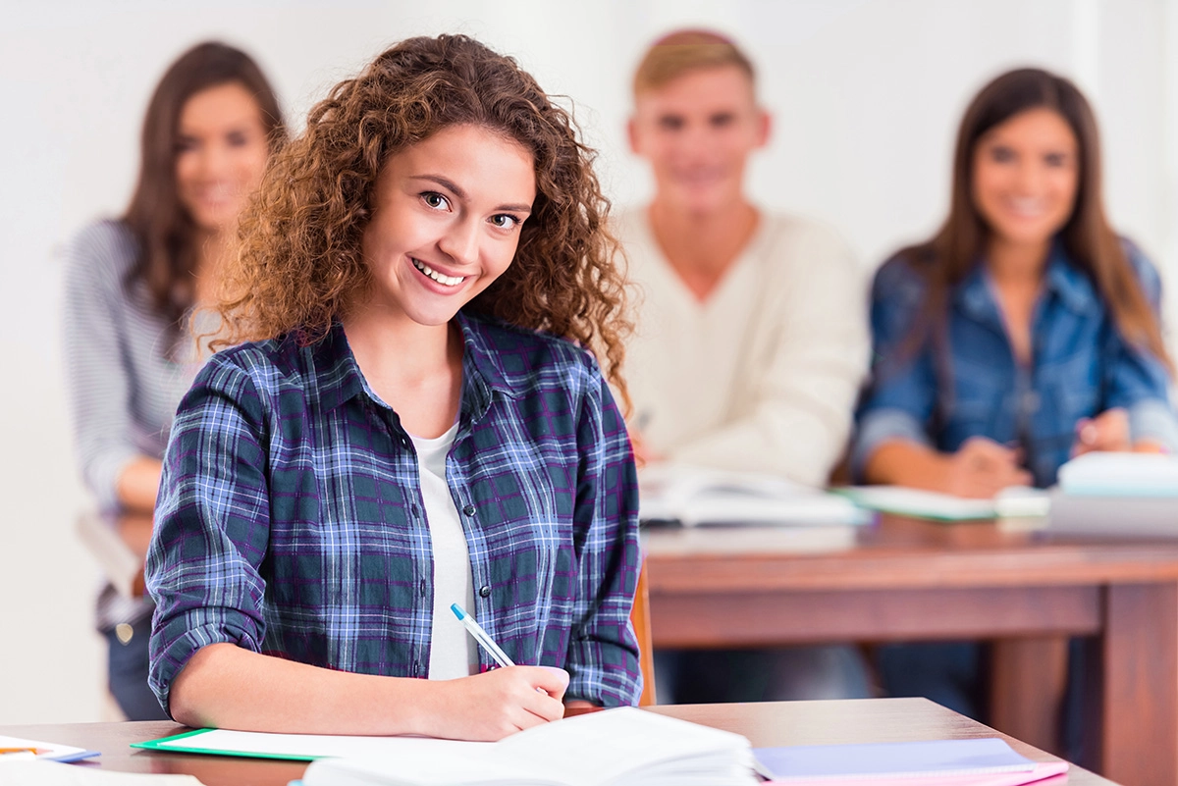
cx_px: 589
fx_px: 5073
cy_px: 393
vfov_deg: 8.9
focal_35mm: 155
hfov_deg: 13.2
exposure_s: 1/250
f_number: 2.8
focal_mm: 155
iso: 320
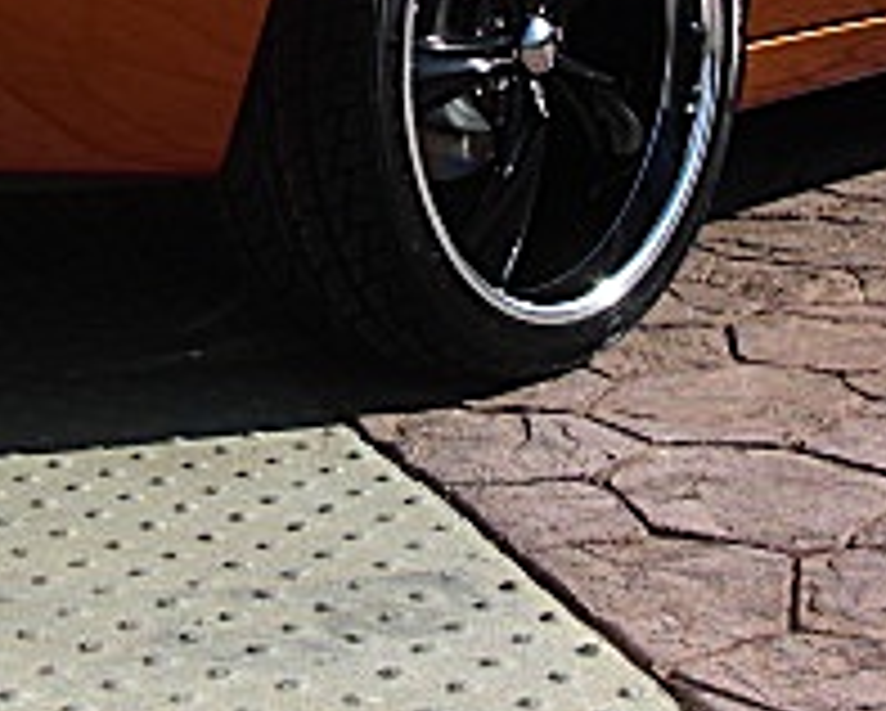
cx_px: 283
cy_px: -144
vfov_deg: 13.2
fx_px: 2992
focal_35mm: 114
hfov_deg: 16.8
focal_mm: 6.3
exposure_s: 1/1000
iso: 50
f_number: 2.8
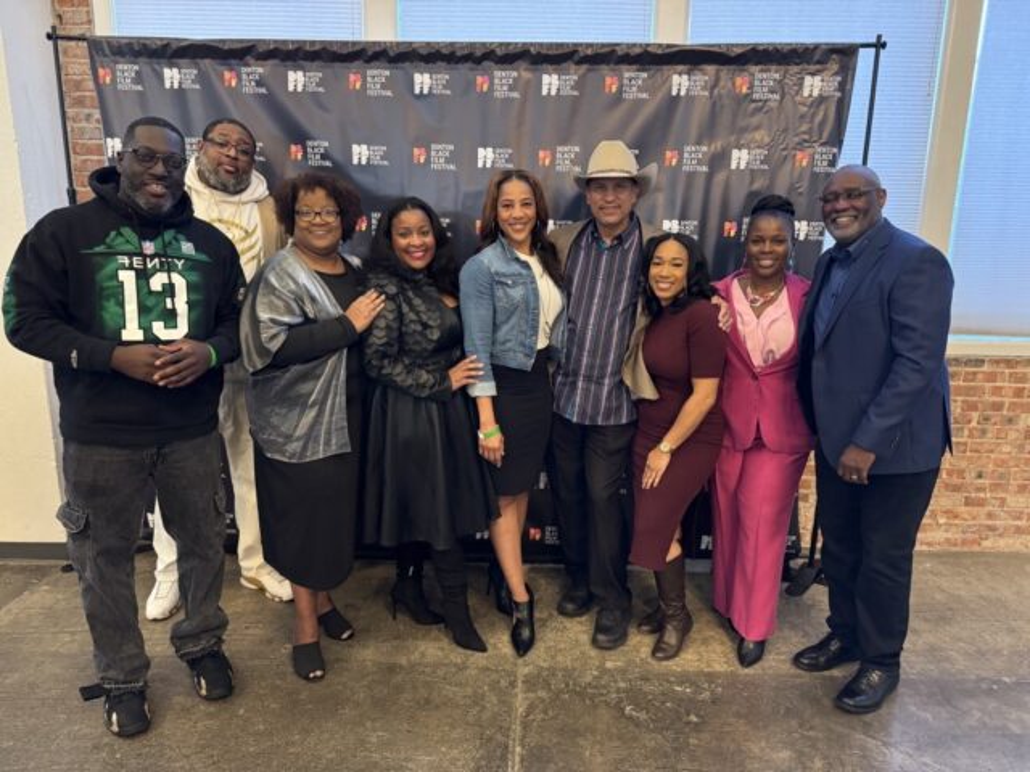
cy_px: 386
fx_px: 714
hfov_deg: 71.6
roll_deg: -1.0
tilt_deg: -13.0
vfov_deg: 56.8
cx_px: 515
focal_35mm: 24
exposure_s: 1/30
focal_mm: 6.76
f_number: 1.78
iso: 800
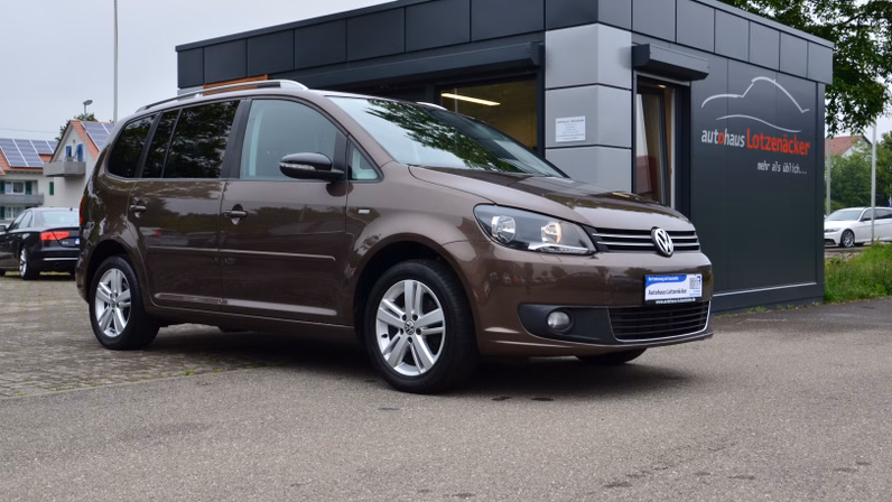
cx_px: 445
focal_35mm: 41
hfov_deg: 49.4
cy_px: 225
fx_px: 970
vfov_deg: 29.0
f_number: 10
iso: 200
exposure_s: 1/60
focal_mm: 26
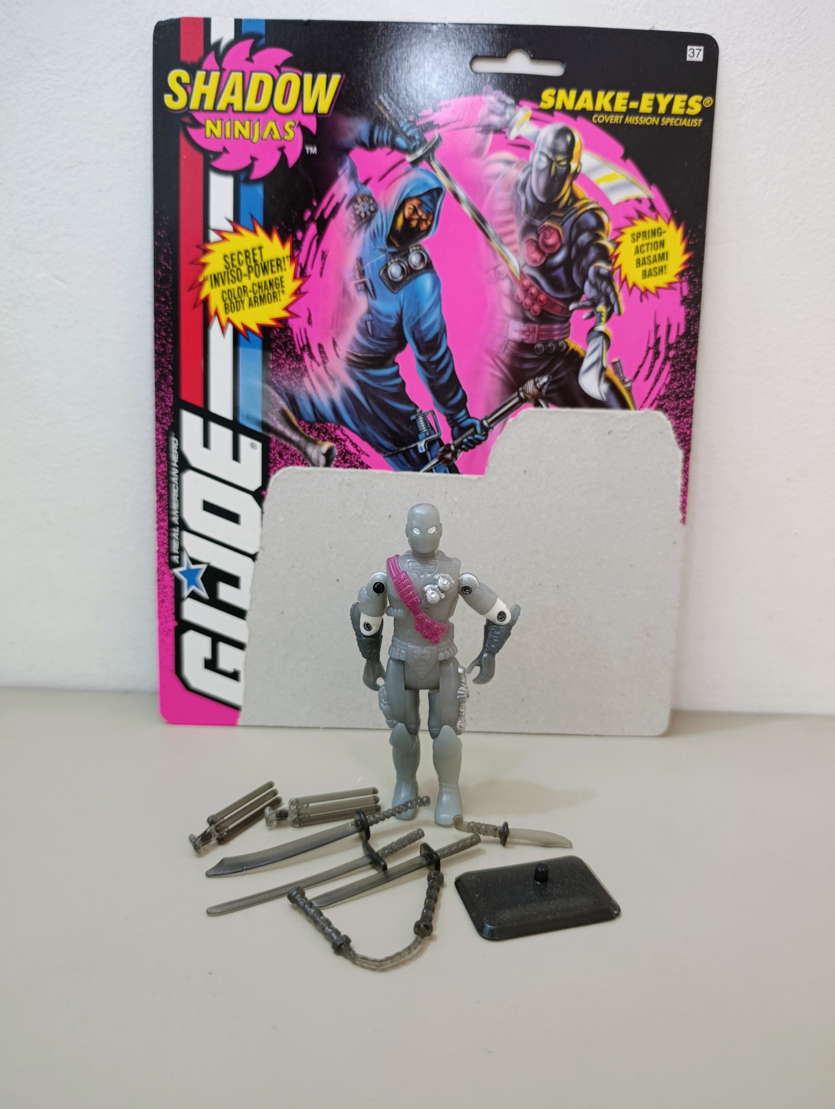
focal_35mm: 23
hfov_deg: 59.0
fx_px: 738
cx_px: 418
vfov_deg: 73.8
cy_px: 554
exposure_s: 1/33.3
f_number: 1.65
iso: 1251
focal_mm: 6.11
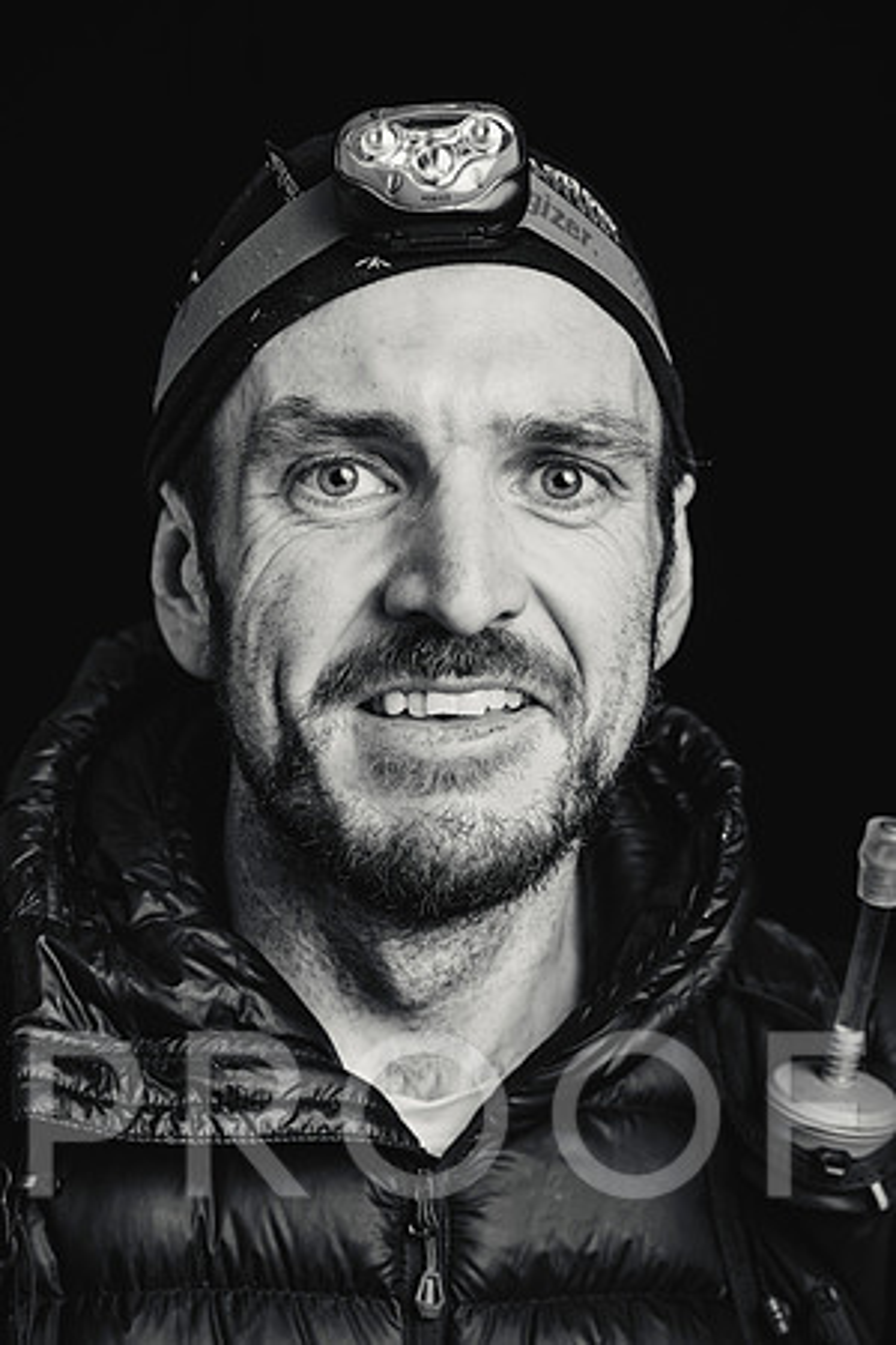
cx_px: 448
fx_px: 2613
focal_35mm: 70
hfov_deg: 19.5
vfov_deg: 28.8
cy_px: 672
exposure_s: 1/160
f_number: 5.6
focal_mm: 70
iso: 100
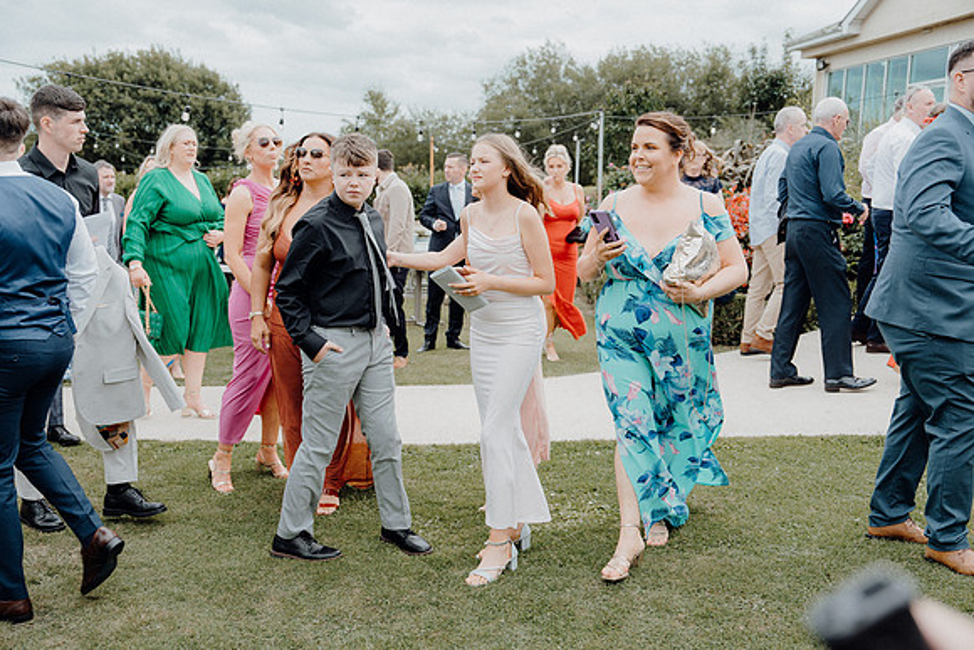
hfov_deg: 54.4
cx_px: 487
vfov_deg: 37.9
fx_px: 947
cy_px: 325
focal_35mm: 35
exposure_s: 1/500
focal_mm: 35
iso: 125
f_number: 3.5
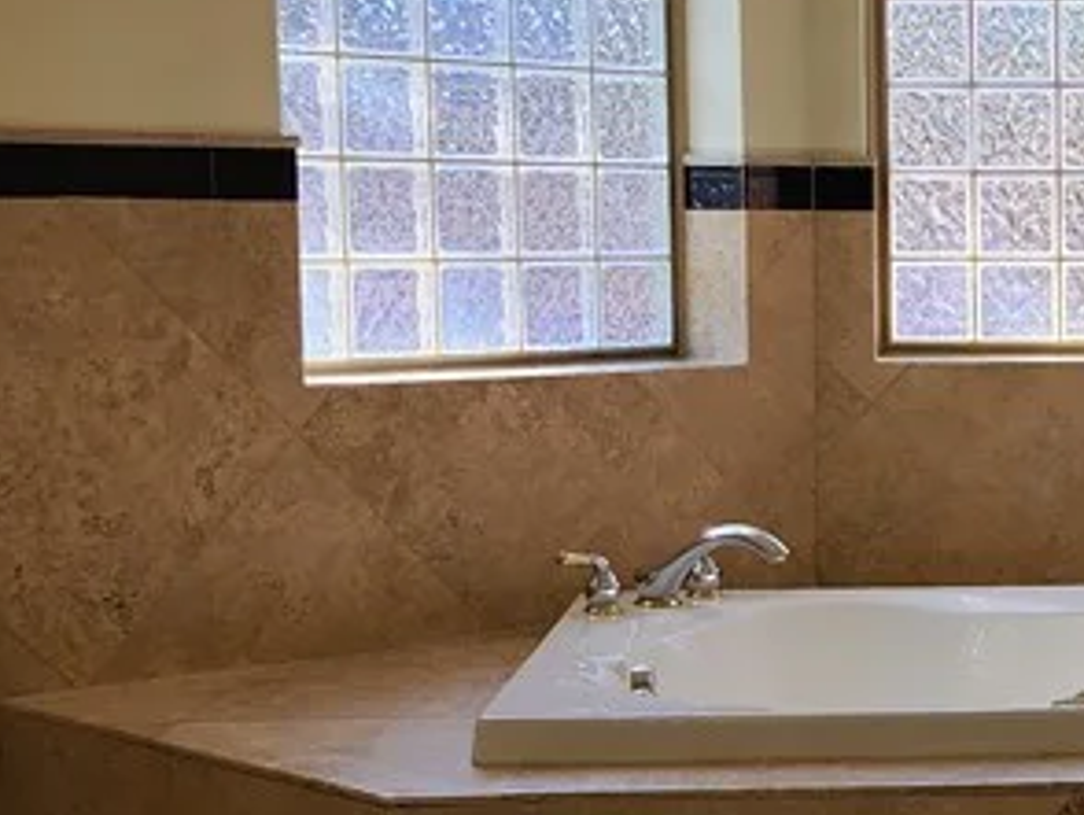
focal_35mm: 80
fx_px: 2507
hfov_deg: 23.2
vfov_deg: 18.4
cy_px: 476
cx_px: 1136
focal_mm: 6.4
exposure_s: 1/120
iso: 32
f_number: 1.8
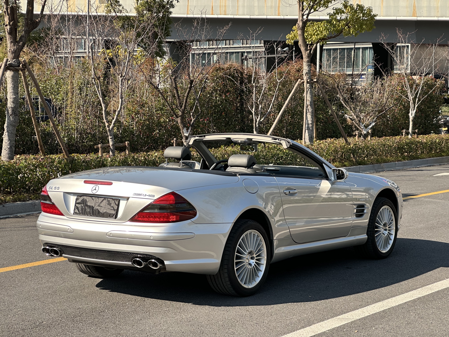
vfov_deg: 19.1
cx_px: 224
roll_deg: -0.2
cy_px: 168
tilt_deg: -3.8
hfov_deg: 25.3
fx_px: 999
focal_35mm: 77
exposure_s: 1/105
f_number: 2.8
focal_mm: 9
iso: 32
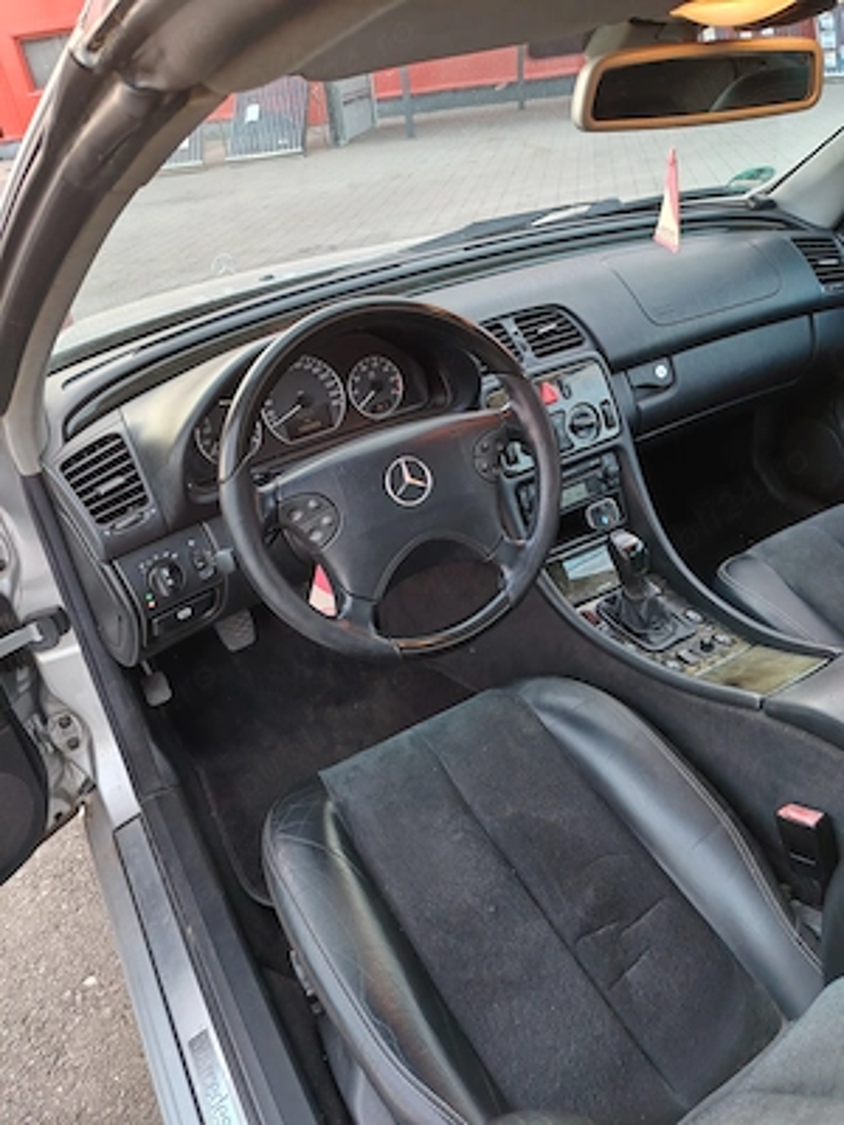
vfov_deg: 71.6
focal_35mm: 24
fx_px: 780
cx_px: 422
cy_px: 562
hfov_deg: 56.8
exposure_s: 1/33.3
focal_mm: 5.25
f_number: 1.75
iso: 275
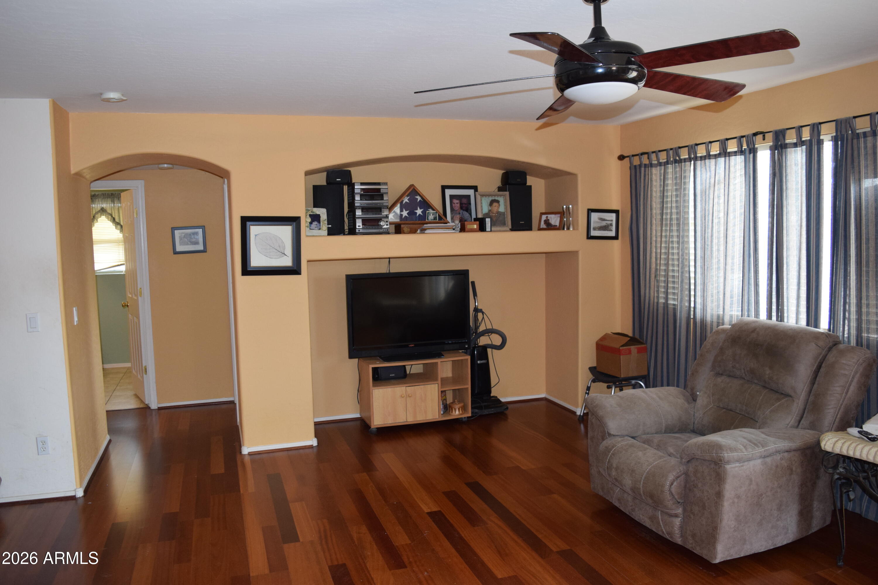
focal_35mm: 27
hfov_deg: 67.4
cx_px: 439
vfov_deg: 47.9
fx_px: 658
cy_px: 292
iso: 800
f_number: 4.5
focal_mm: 18
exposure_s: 1/80
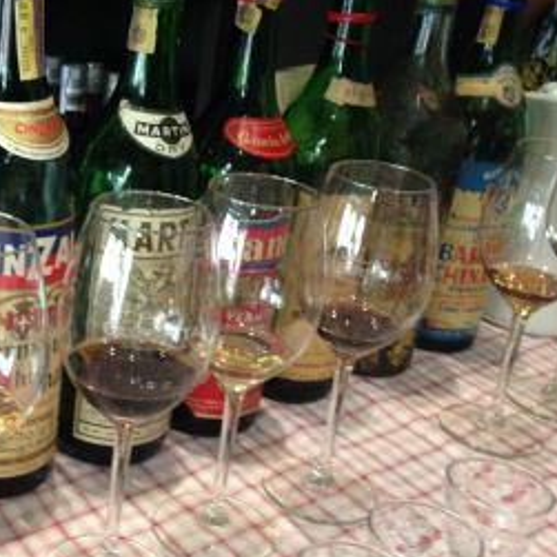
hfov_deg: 28.9
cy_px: 267
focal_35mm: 58
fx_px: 1056
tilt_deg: -22.2
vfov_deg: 29.5
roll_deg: -6.2
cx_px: 109
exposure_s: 1/20
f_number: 2.4
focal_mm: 4.12
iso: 320
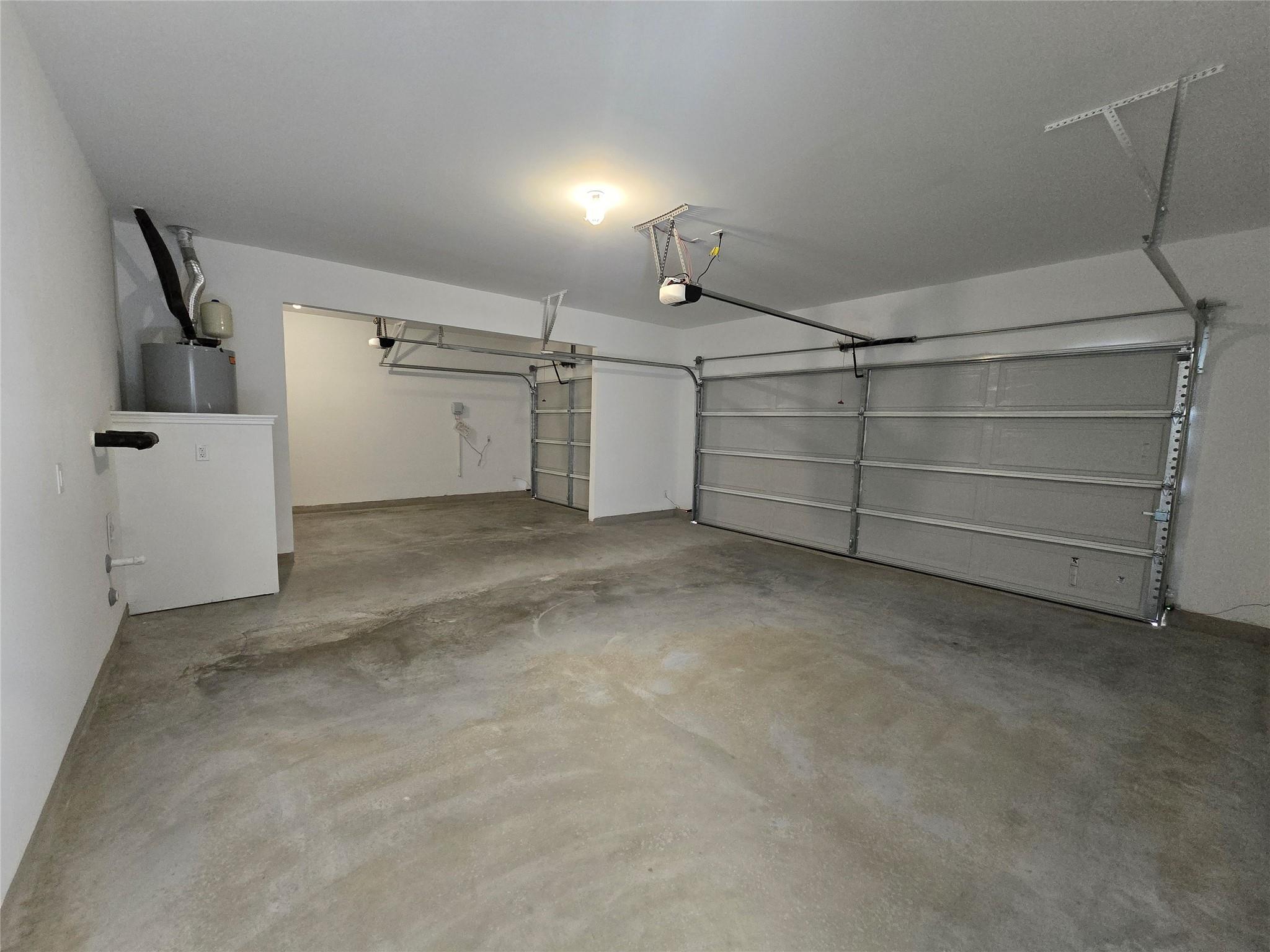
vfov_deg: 89.9
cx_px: 635
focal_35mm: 13
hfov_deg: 106.2
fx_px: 477
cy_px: 476
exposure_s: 1/60
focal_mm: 2.2
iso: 1000
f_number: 2.2
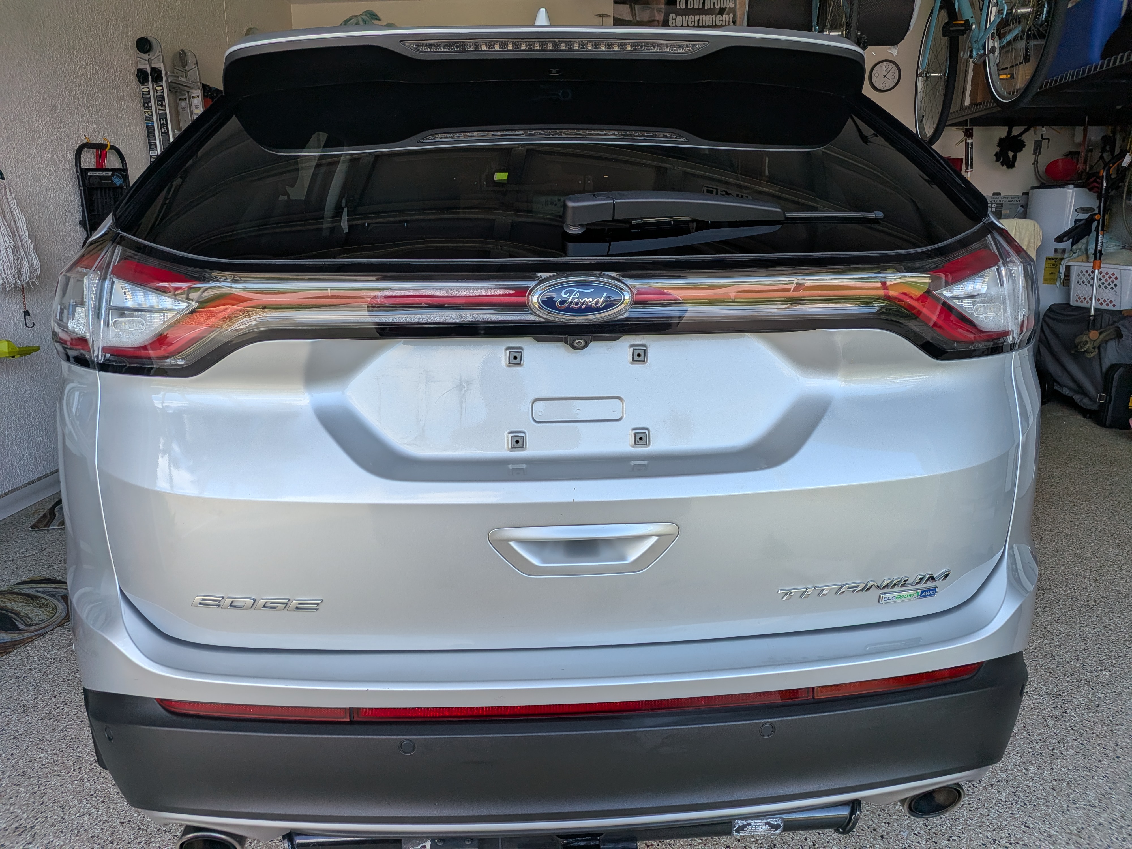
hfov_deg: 71.6
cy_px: 424
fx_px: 785
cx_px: 566
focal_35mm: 24
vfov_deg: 56.8
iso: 31
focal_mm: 4.53
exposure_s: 1/298
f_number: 1.7
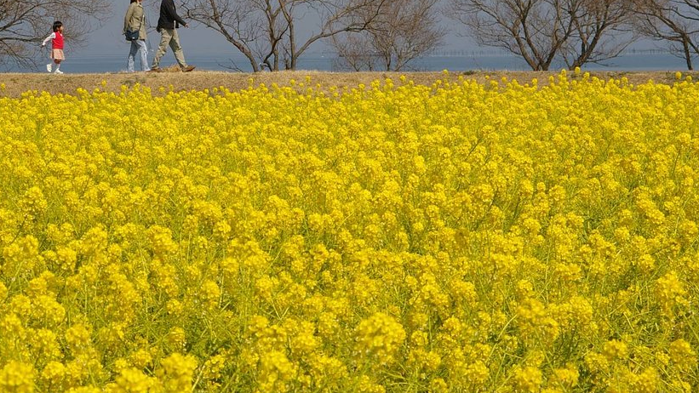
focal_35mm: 137
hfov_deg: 15.7
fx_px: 2539
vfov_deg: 8.9
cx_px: 265
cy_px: 156
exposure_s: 1/250
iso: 200
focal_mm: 70
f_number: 11
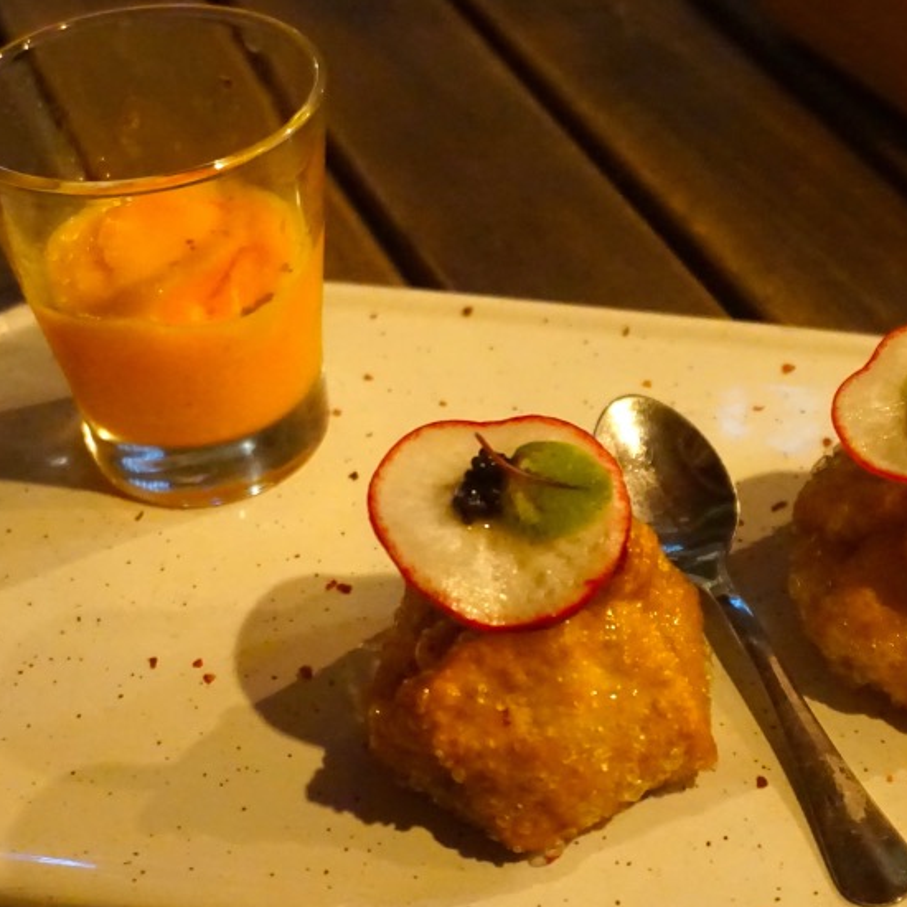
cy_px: 445
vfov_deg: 26.9
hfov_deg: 26.6
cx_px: 665
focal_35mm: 64
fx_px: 1895
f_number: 4
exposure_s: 1/200
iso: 8000
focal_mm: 23
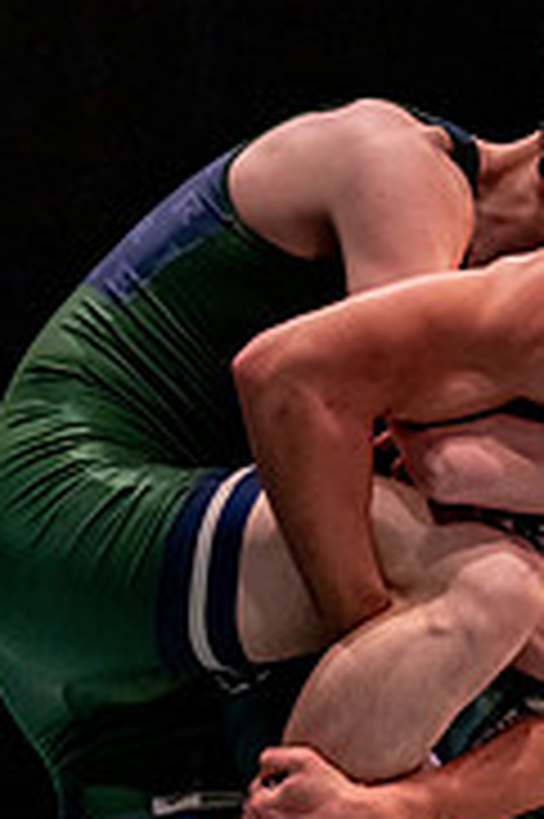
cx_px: 472
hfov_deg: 3.0
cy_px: 734
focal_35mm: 461
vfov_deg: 4.5
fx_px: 10468
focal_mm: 135
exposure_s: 1/800
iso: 2000
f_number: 1.8
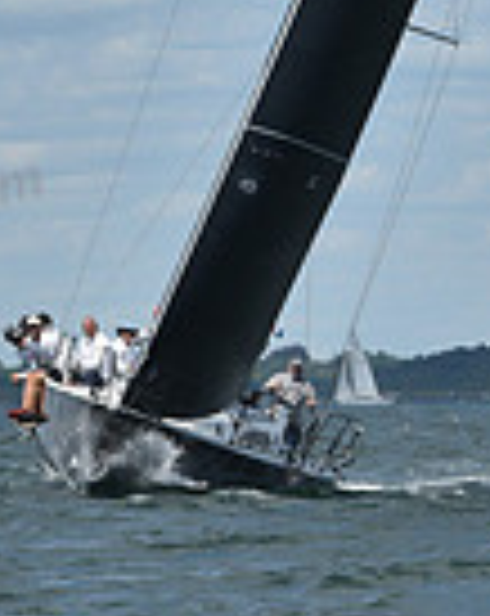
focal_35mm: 677
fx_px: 12314
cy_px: -49
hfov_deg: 2.3
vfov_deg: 2.9
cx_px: 276
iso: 320
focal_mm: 170
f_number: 11
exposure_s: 1/1000
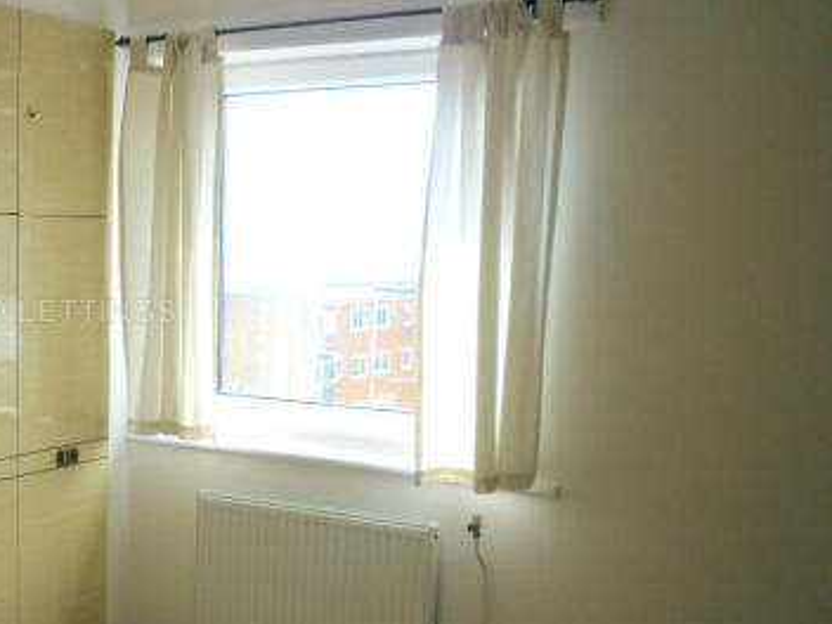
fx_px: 1154
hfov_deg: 37.9
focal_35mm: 48
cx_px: 145
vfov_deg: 29.9
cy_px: 438
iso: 80
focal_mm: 5.2
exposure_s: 1/160
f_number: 3.3
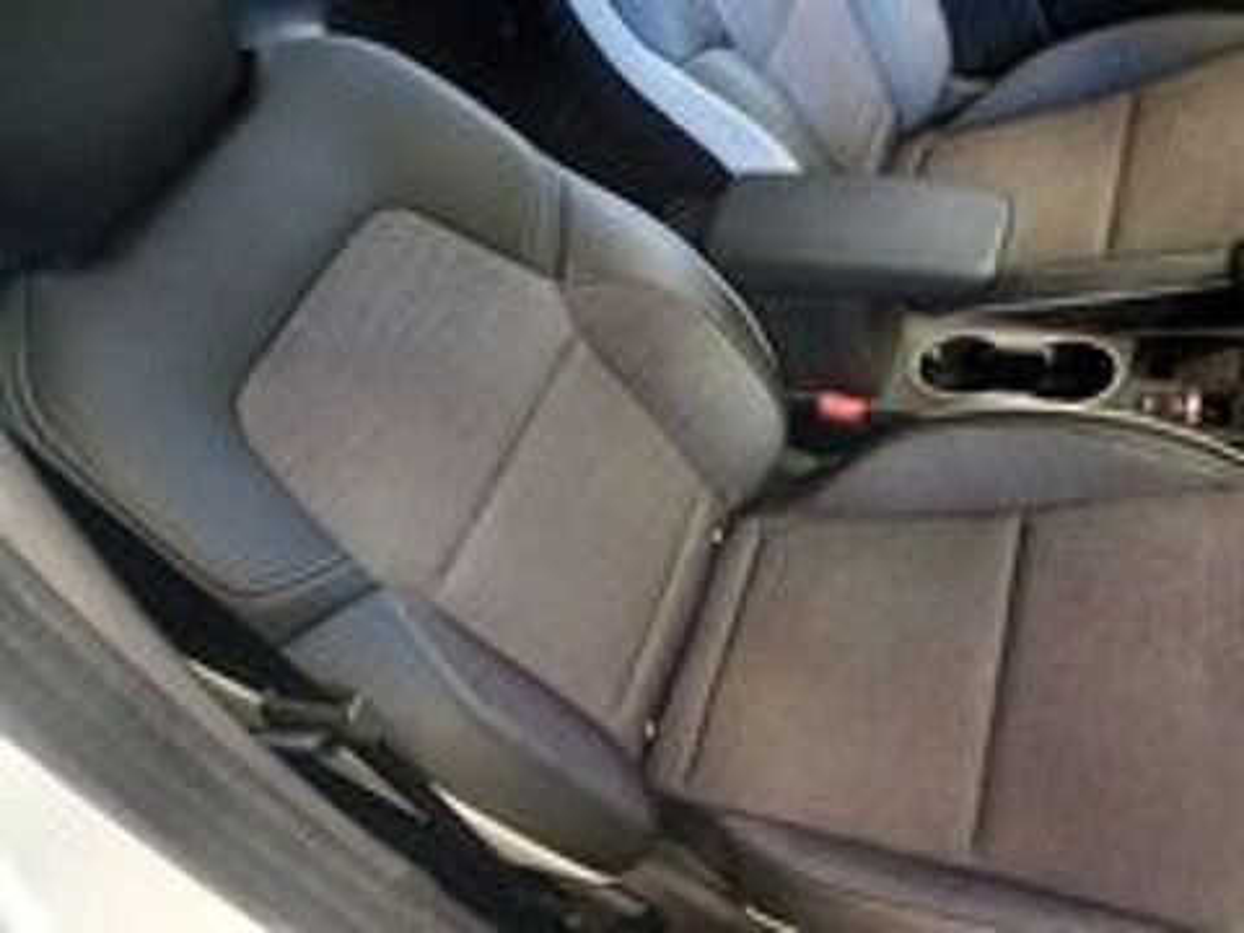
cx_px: 622
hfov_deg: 69.4
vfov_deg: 54.9
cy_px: 466
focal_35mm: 25
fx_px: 898
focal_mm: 4.6
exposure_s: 1/20
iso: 500
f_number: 2
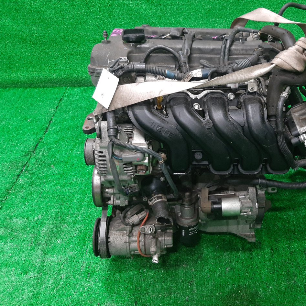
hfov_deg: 46.4
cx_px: 207
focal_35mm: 35
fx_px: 350
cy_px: 137
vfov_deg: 47.2
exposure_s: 1/50
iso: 214
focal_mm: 3.93
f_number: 1.7
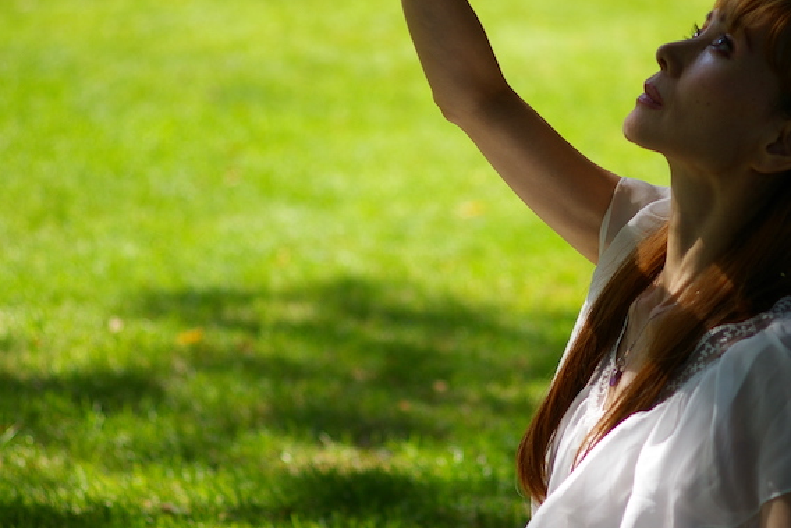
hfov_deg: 13.1
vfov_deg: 8.7
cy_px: 232
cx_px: 475
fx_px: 3450
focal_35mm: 157
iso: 200
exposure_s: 1/1500
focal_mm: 70
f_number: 2.4
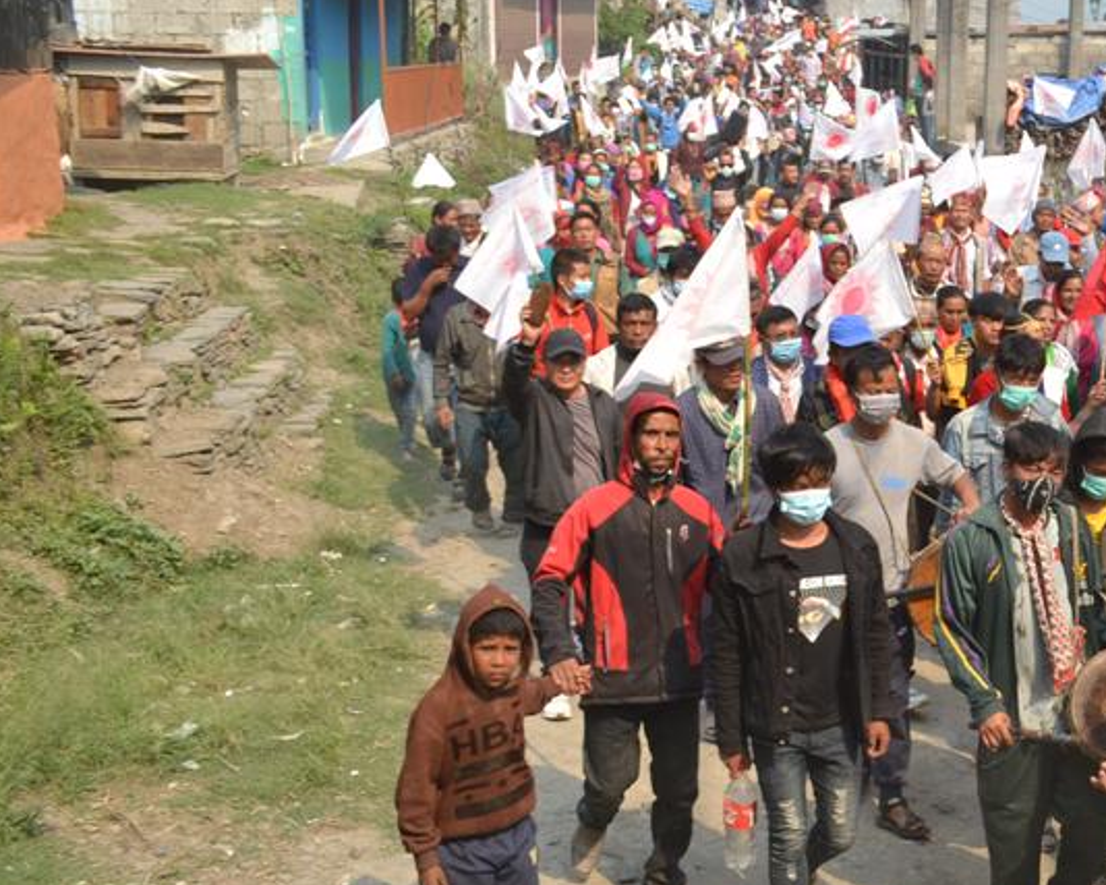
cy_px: 459
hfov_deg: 32.5
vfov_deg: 28.1
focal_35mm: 54
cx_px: 1054
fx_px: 1767
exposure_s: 1/160
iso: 100
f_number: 6.3
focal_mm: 20
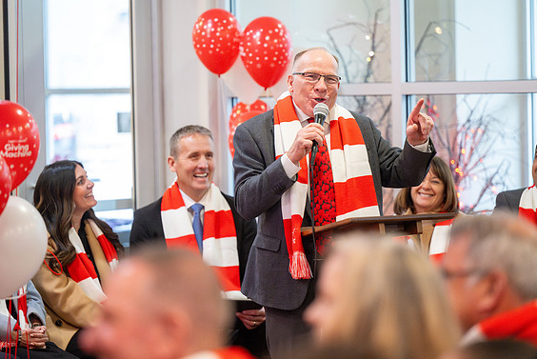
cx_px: 271
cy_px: 180
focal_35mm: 149
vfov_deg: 9.2
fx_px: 2224
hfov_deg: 13.8
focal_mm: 145
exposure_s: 1/400
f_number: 2.8
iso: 8000
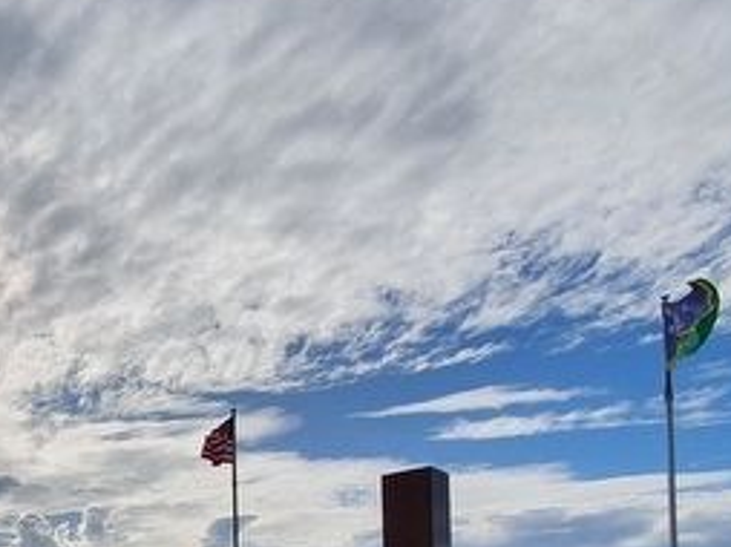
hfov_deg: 39.8
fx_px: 865
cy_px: 636
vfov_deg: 30.4
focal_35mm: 41
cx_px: -14
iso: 50
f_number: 2.2
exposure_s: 1/3048
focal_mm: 1.8
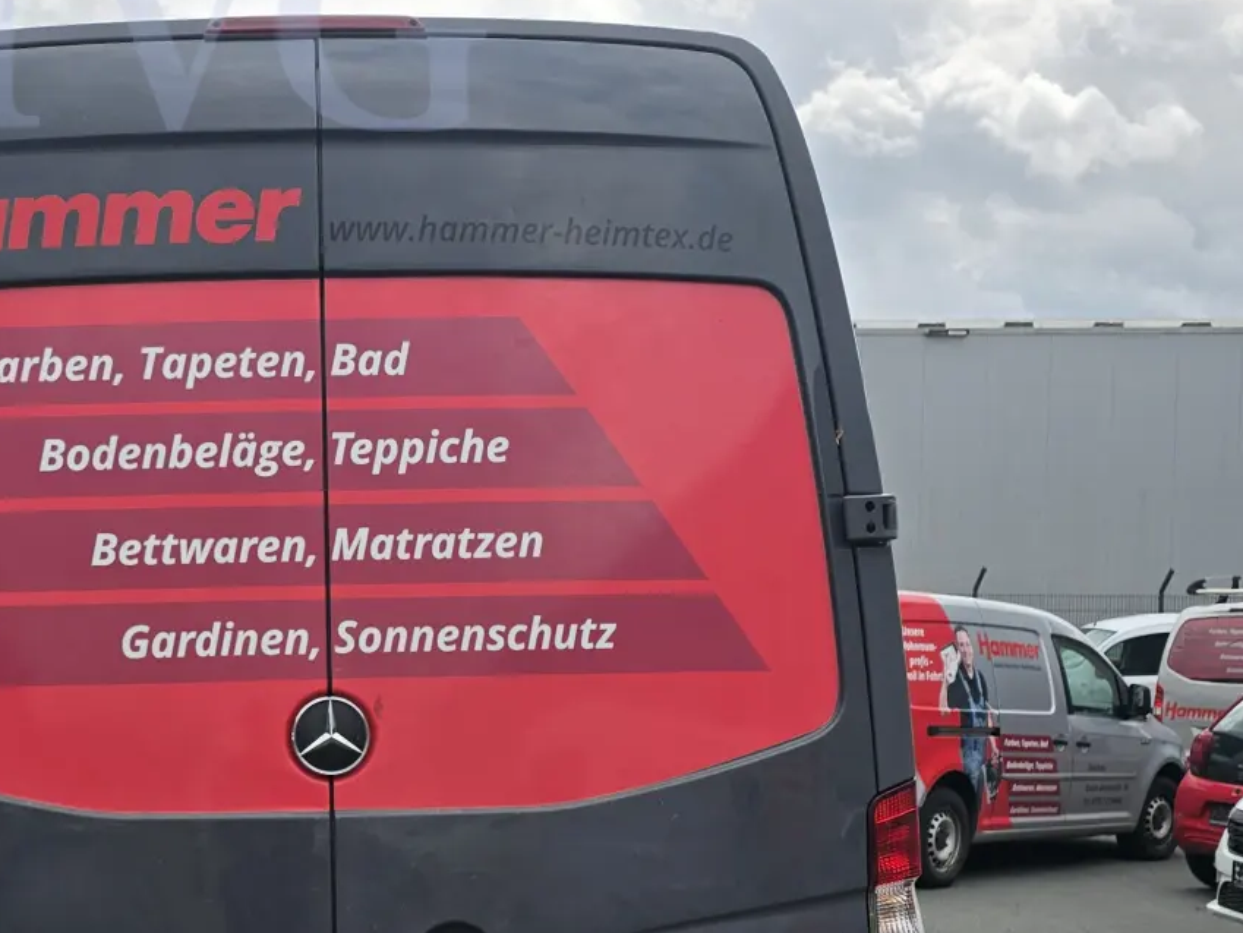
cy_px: 757
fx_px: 1867
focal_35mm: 52
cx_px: 277
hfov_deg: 35.8
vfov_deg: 27.4
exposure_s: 1/715
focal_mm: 6.3
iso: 12
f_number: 1.7
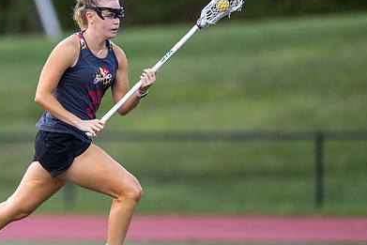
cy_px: 178
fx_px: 9076
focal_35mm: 890
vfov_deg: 1.5
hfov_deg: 2.3
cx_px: 51
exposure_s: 1/1250
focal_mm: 400
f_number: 2.8
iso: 1800
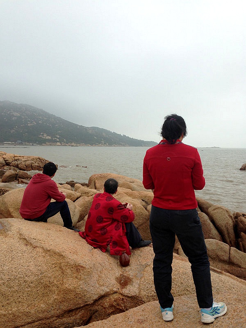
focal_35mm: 33
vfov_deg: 55.4
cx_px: 123
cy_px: 164
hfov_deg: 42.9
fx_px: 313
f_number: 2.4
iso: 50
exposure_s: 1/713
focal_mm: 4.12
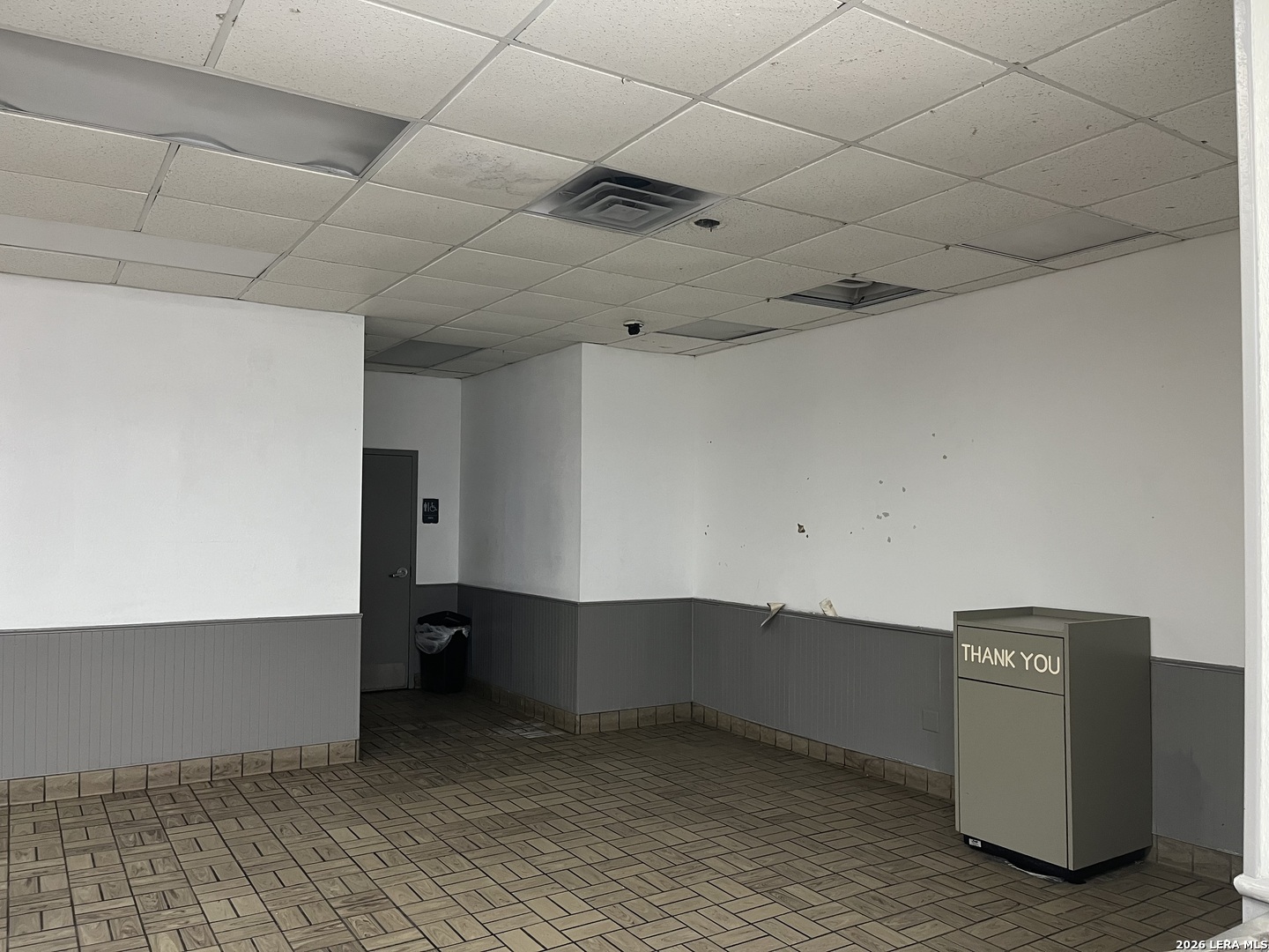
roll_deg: -0.3
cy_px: 476
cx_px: 634
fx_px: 953
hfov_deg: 67.3
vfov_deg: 53.1
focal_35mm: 26
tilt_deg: +1.4
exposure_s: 1/60
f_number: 1.6
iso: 200
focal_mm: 5.1
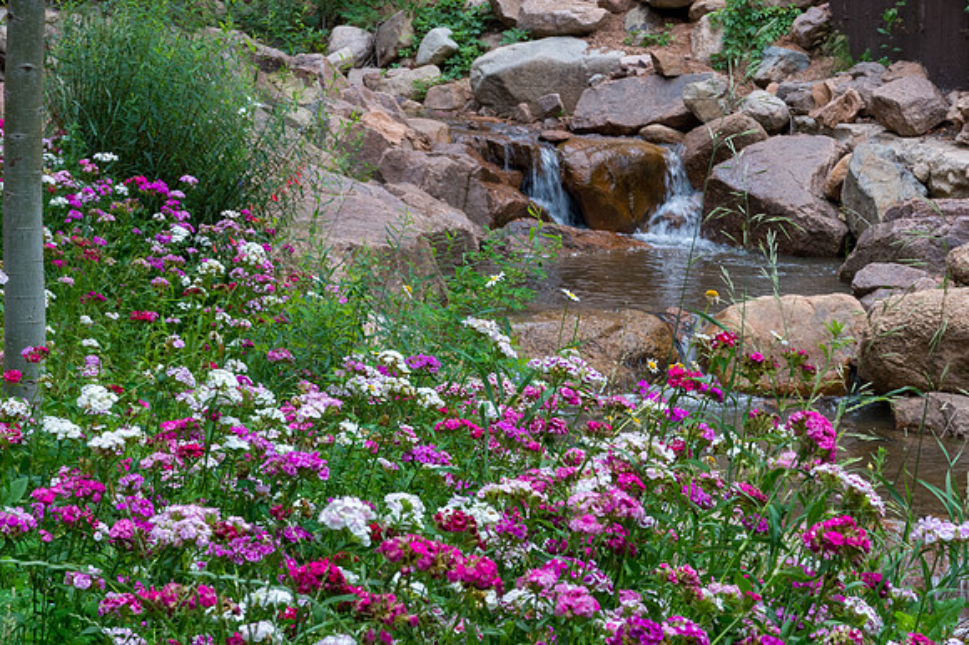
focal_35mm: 95
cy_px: 246
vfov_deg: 14.4
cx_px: 658
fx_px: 2558
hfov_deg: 21.4
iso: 2000
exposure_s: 1/50
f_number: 18
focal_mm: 70
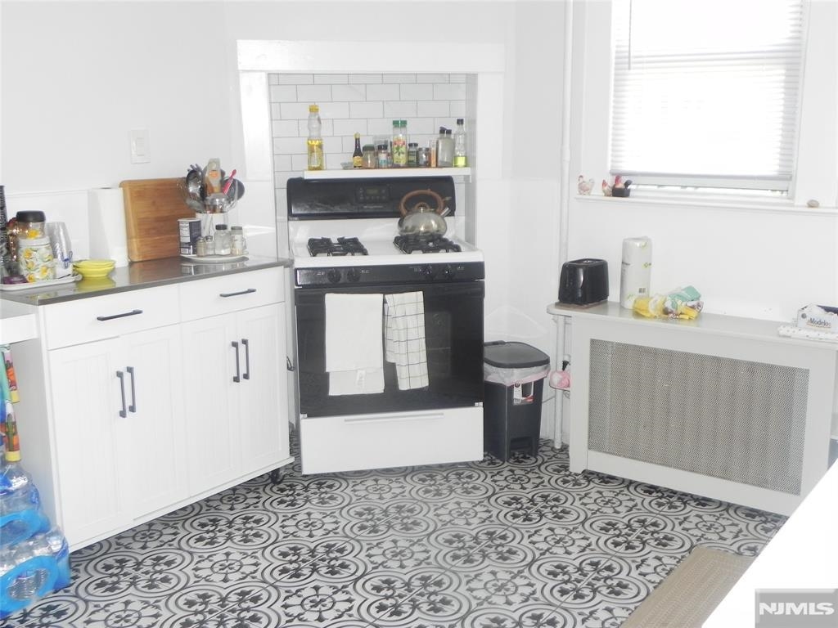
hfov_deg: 50.1
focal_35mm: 37
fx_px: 896
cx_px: 419
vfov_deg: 38.7
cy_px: 314
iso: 200
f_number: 3.2
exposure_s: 1/30
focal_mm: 6.6
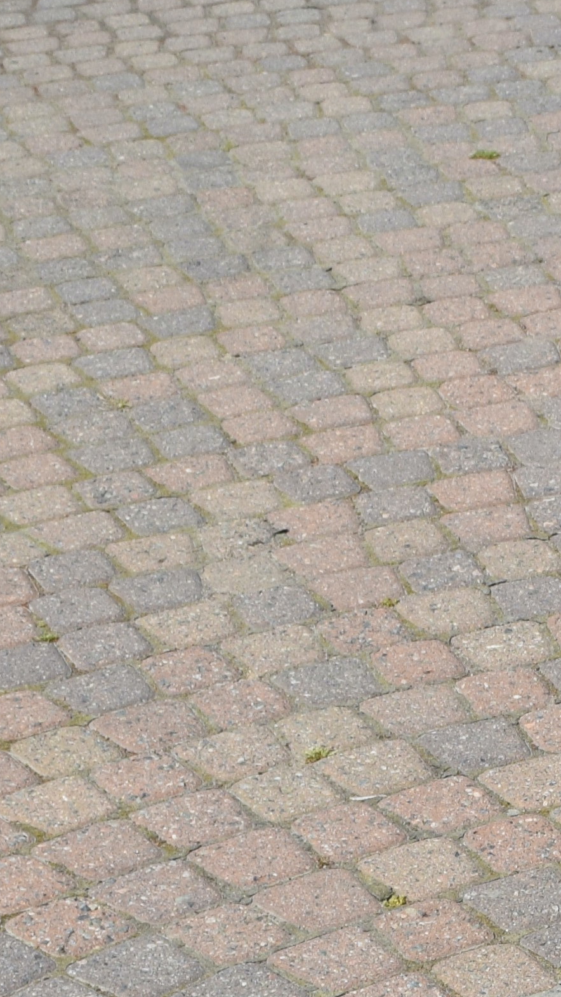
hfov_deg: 8.3
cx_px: 1138
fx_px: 3648
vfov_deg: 15.1
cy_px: 1134
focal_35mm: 138
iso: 200
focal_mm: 23
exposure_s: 1/400
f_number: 10
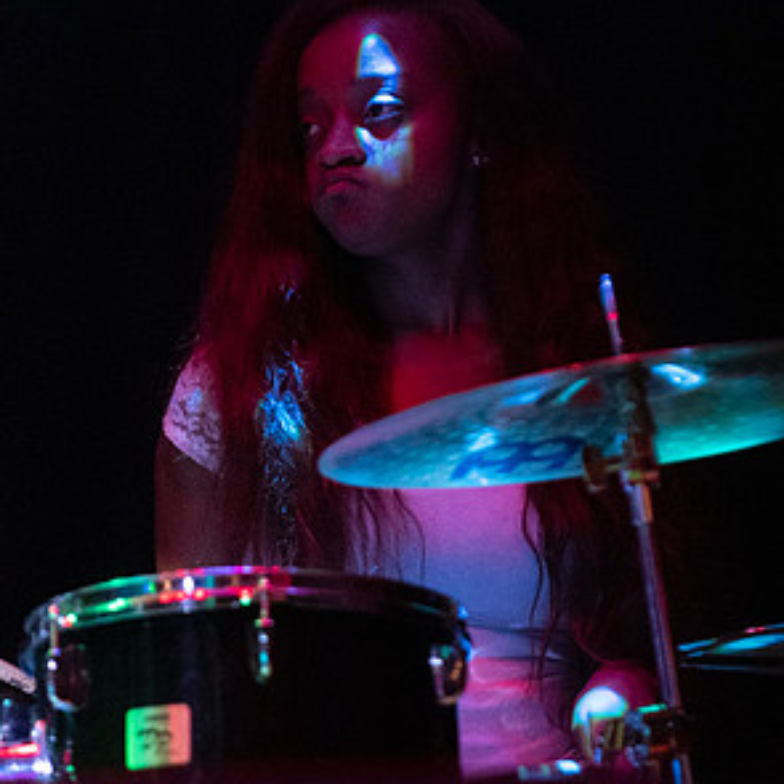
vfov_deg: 4.1
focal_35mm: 426
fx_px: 10916
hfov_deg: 4.1
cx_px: 282
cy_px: 384
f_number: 2.8
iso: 6400
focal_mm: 170
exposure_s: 1/200
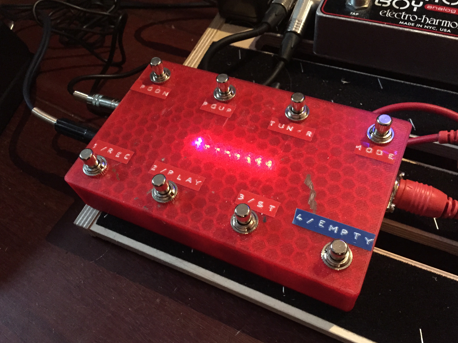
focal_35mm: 30
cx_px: 226
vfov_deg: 46.8
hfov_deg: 60.0
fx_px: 397
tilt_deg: -46.7
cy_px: 175
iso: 1250
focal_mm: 4.15
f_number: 2.2
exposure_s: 1/15
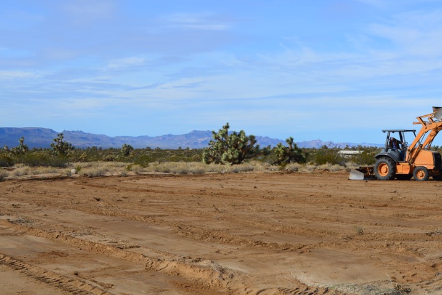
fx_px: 725
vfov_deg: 23.0
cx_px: 258
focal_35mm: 59
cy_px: 139
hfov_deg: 33.8
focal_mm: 26
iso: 200
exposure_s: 1/400
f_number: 11
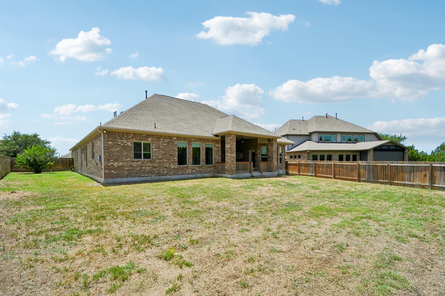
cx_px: 222
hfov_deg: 100.4
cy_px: 148
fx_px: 185
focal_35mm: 15
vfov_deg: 77.3
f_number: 8
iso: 400
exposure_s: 1/2000
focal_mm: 10
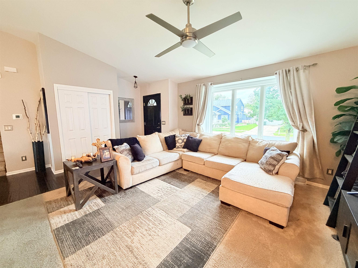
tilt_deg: -7.5
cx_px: 179
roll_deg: +0.0
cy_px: 134
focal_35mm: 14
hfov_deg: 102.1
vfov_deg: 85.7
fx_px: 145
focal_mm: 2.22
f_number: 2.2
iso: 400
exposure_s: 1/60
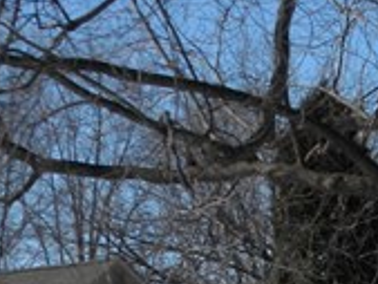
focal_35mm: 178
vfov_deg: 8.2
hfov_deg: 10.4
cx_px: 684
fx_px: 1945
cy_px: 445
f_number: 7.8
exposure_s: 1/315
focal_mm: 8.6
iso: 80
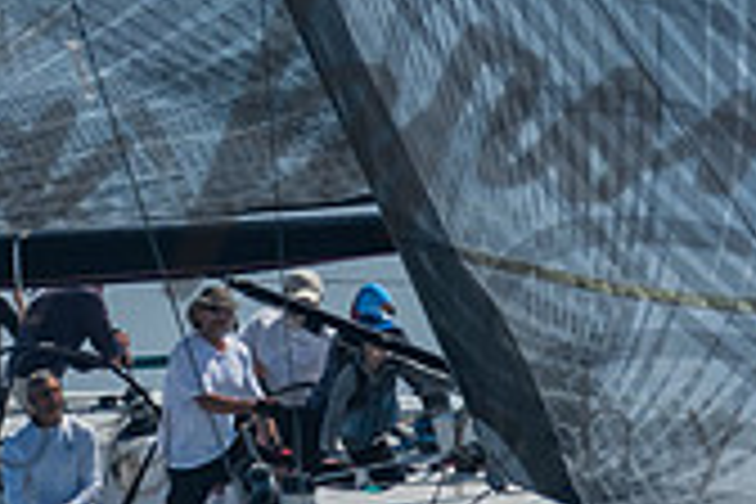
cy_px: -376
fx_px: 32127
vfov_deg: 0.9
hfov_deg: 1.3
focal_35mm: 1530
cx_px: -353
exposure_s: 1/800
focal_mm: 200
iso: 160
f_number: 6.3
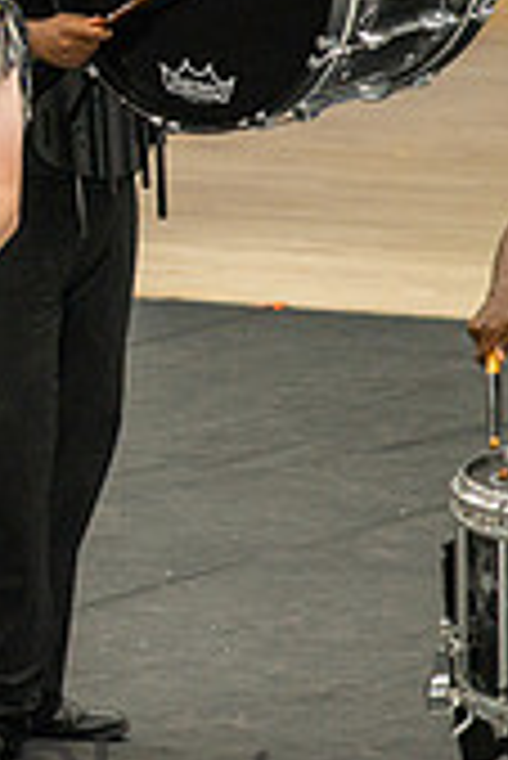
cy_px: 92
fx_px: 14468
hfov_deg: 2.0
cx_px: -292
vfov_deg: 3.0
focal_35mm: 685
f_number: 4
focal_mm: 200
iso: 5600
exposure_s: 1/500
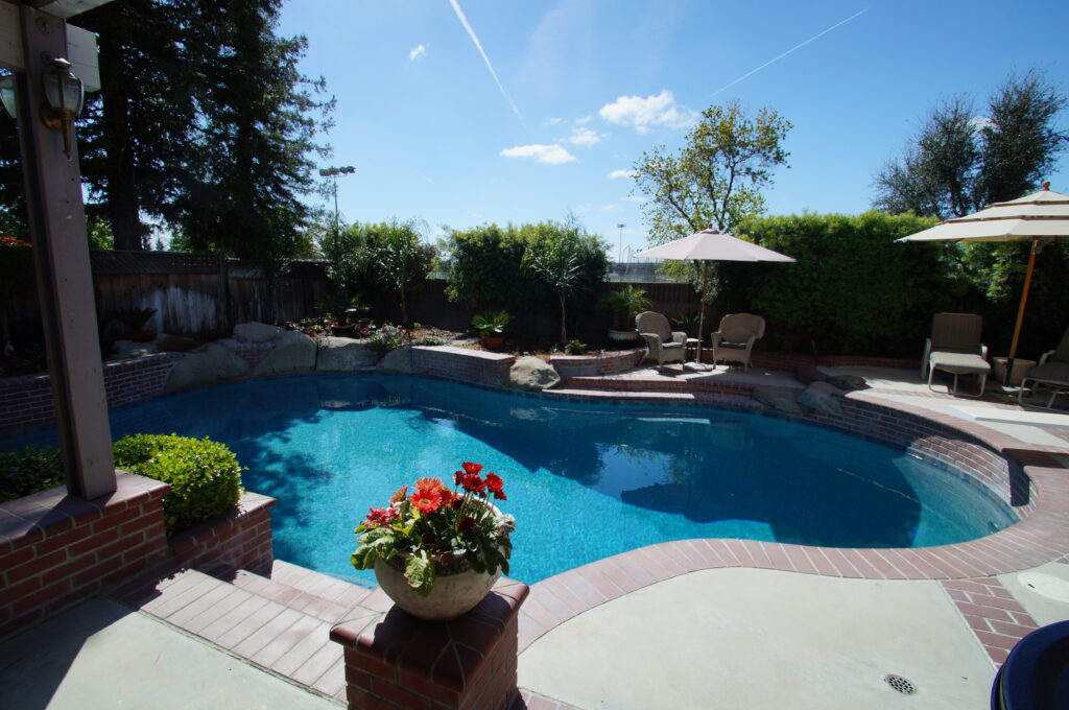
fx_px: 445
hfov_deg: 100.5
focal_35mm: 15
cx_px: 534
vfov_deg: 77.2
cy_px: 355
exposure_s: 1/100
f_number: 9
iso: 100
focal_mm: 10
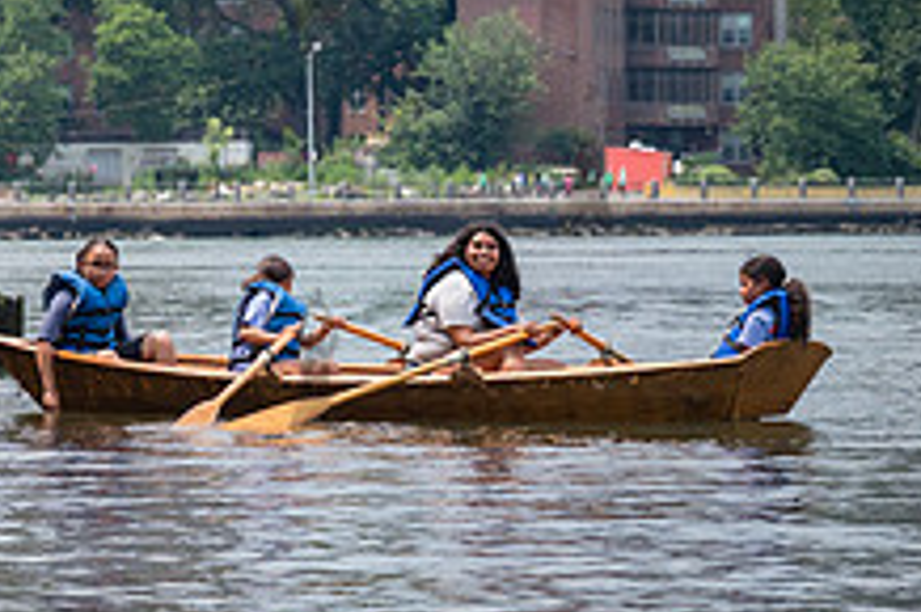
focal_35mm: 273
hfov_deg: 7.4
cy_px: 282
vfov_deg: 5.0
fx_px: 6979
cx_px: -526
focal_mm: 82
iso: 160
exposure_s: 1/500
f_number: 5
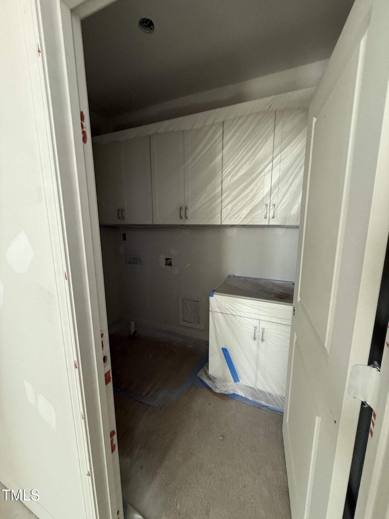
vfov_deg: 102.1
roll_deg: +1.2
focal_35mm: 14
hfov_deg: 85.7
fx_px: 210
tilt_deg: -10.9
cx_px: 194
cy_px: 260
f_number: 2.2
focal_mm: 2.22
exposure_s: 1/67
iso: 320
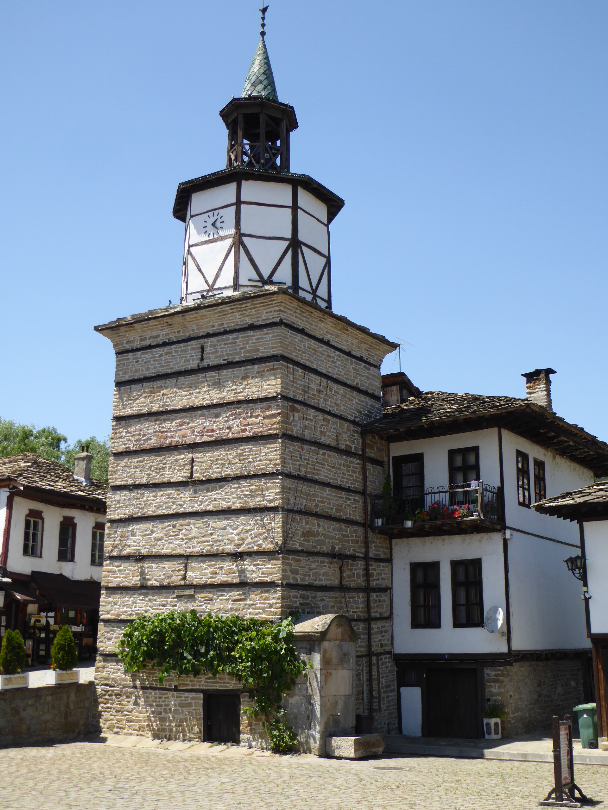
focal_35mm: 46
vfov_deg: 41.2
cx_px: 304
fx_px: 1077
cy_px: 405
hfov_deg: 31.5
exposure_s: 1/500
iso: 100
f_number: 3.9
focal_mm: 7.8
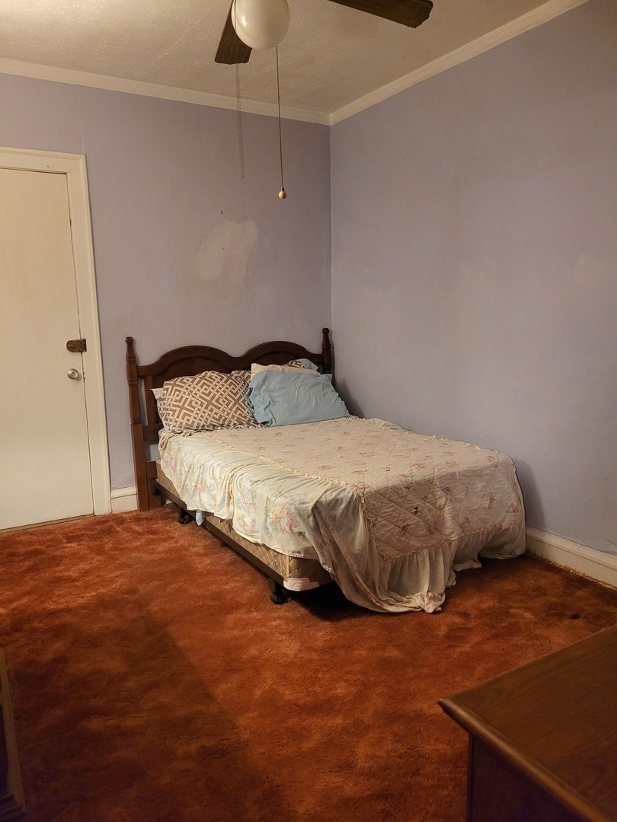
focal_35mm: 26
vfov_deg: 67.3
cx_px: 308
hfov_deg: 53.1
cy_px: 411
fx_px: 618
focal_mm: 5.4
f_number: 1.8
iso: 640
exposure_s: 1/24
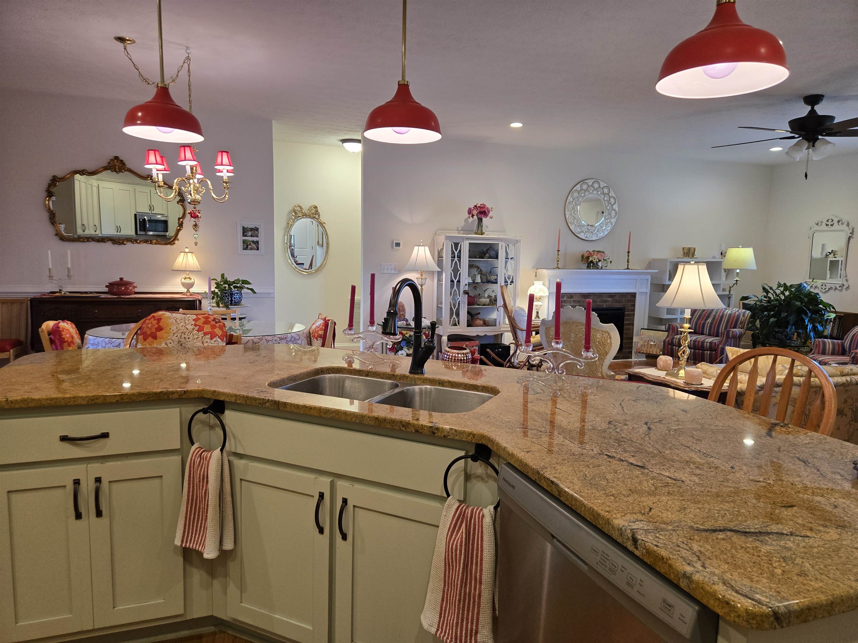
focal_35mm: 23
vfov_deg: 58.9
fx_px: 570
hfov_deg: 73.9
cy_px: 322
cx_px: 429
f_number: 1.8
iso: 125
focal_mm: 5.4
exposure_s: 1/120
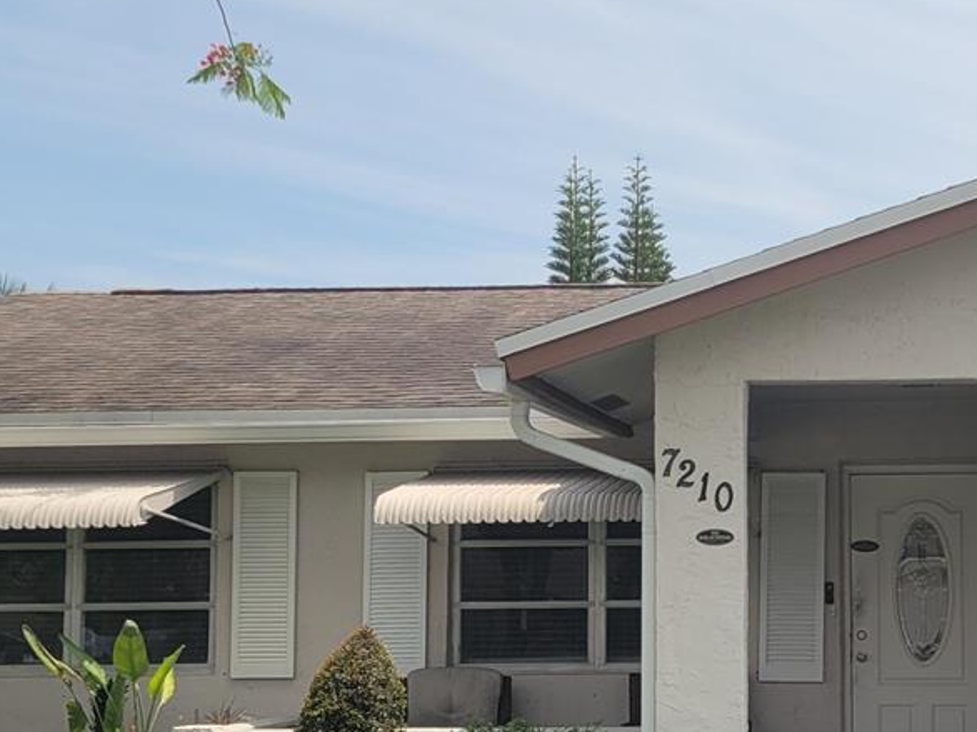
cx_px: 847
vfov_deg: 20.6
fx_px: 2003
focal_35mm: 71
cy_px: 482
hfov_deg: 26.6
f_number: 1.8
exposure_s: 1/2635
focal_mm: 5.4
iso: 40
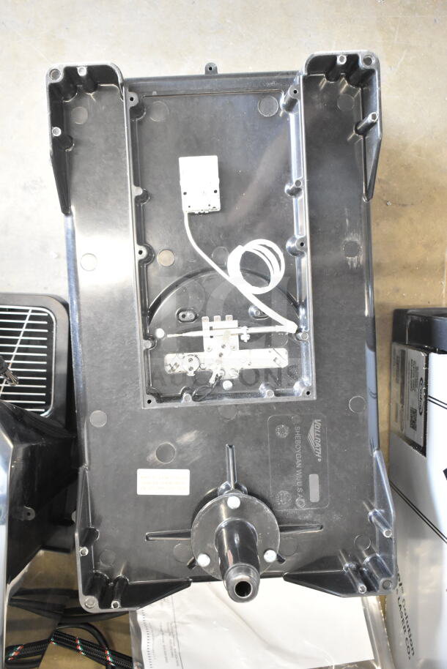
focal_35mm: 38
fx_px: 698
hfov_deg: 35.5
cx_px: 224
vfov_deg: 51.3
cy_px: 334
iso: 4000
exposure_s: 1/40
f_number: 4
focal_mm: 25
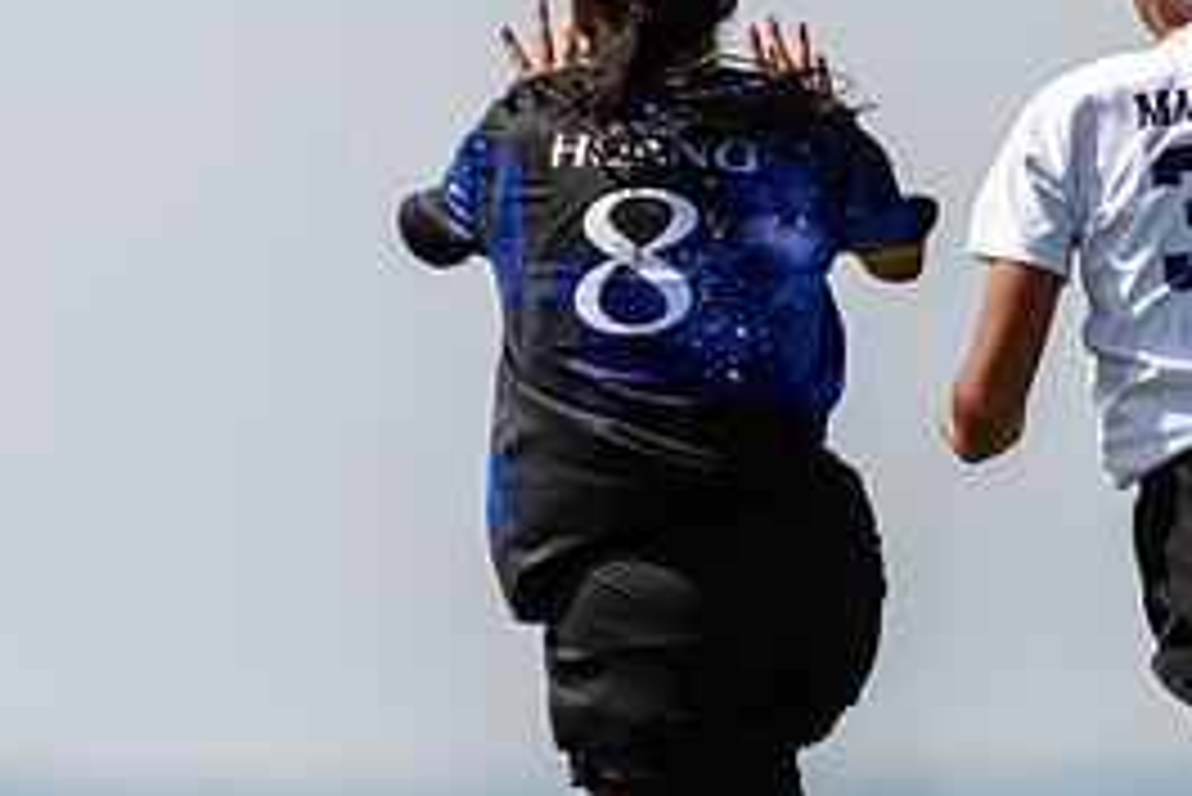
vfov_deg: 0.8
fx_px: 53733
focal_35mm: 1622
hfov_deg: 1.3
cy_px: 429
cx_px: 619
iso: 100
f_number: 4
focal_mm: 400
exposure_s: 1/1600
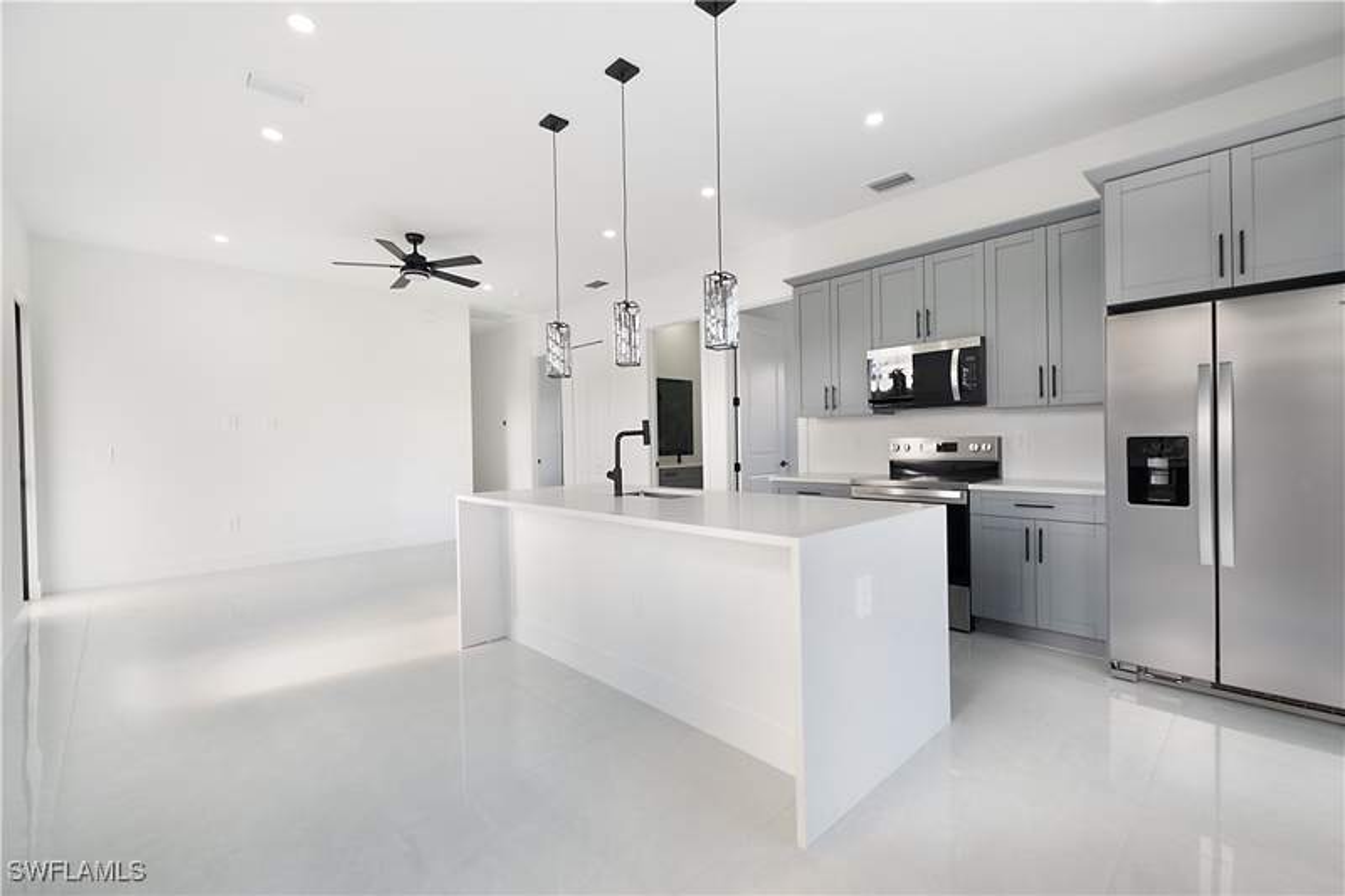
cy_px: 448
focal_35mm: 15
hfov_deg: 100.4
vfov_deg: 77.3
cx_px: 672
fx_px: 560
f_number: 4
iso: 160
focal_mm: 10
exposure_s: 1/25
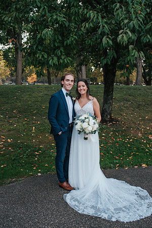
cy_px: 114
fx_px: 222
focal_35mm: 35
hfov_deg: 37.9
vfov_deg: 54.4
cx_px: 76
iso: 1000
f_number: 4
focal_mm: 35
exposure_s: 1/1000
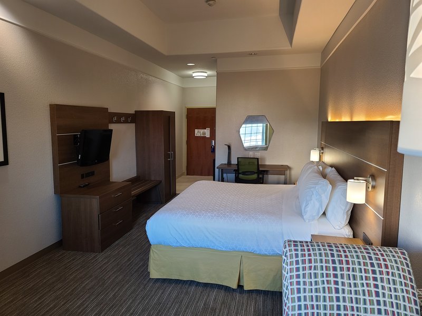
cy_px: 158
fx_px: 305
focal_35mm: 25
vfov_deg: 54.9
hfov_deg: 69.4
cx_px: 211
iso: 100
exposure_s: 1/59
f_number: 1.8
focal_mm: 7
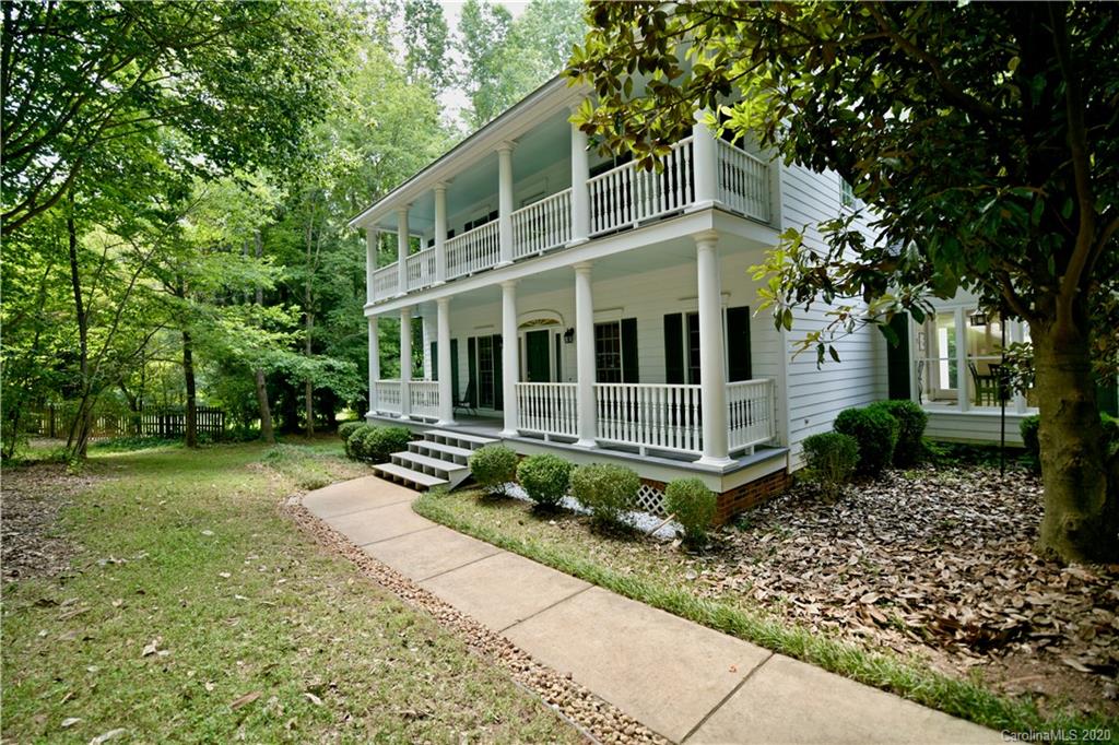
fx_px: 466
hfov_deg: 100.4
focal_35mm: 15
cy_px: 372
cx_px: 560
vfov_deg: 77.3
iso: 100
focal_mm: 15
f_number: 2.8
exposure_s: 1/160
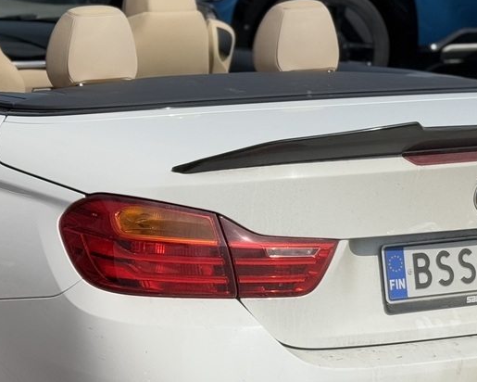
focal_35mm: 131
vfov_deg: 11.8
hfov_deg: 14.6
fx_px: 1849
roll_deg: +1.0
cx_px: 106
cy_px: 201
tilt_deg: -11.4
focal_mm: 6.76
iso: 64
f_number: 1.78
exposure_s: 1/7143
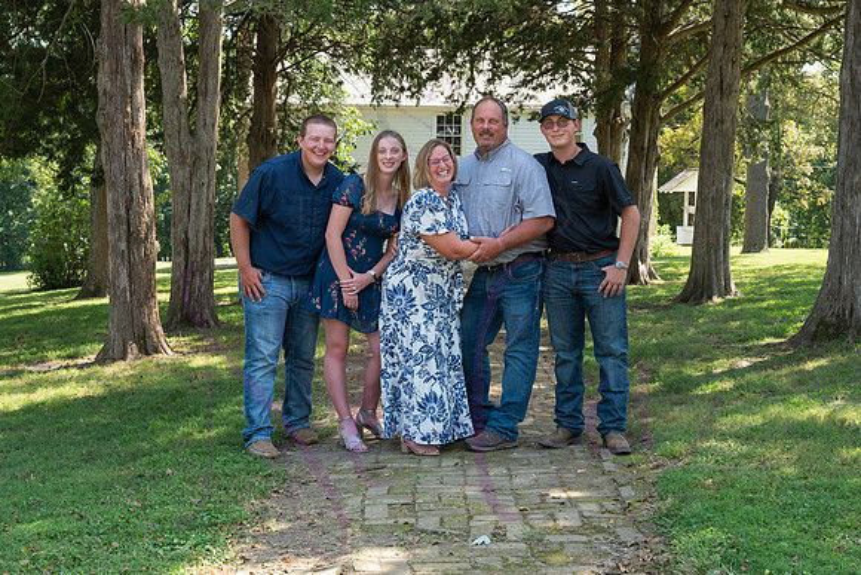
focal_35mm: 50
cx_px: 430
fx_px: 1196
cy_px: 288
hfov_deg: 39.6
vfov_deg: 27.0
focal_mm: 50
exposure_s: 1/200
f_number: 8
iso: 800
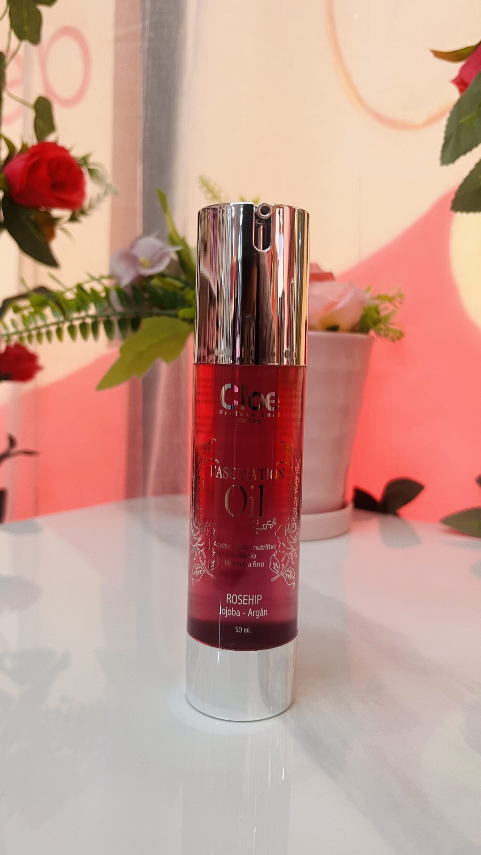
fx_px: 657
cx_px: 249
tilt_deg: -4.8
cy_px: 431
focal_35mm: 29
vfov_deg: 66.1
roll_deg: -0.4
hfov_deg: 40.2
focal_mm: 5.1
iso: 125
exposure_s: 1/74
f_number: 1.6
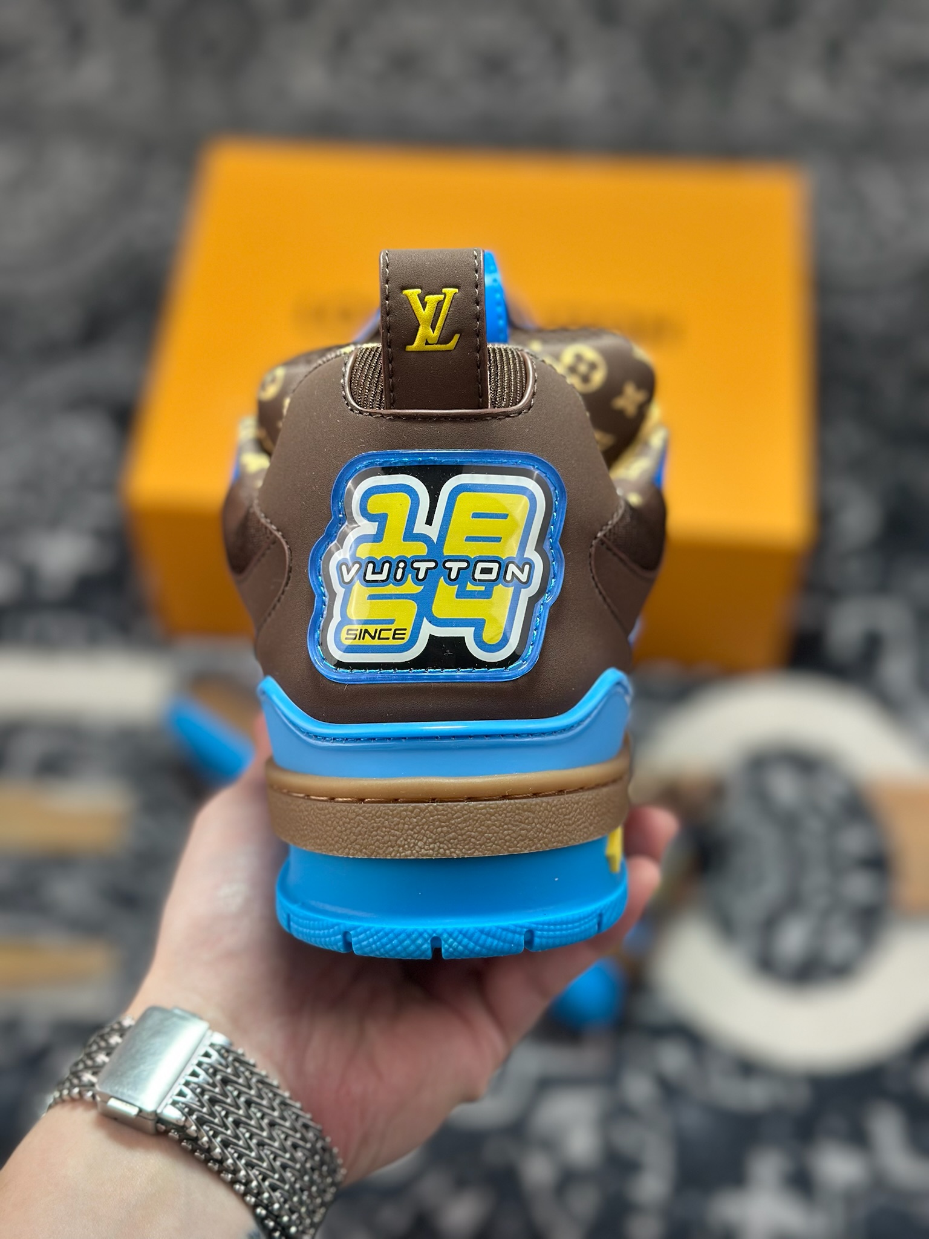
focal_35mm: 48
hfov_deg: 30.3
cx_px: 464
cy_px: 620
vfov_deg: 39.7
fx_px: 1718
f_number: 1.78
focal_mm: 6.86
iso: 80
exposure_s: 1/464
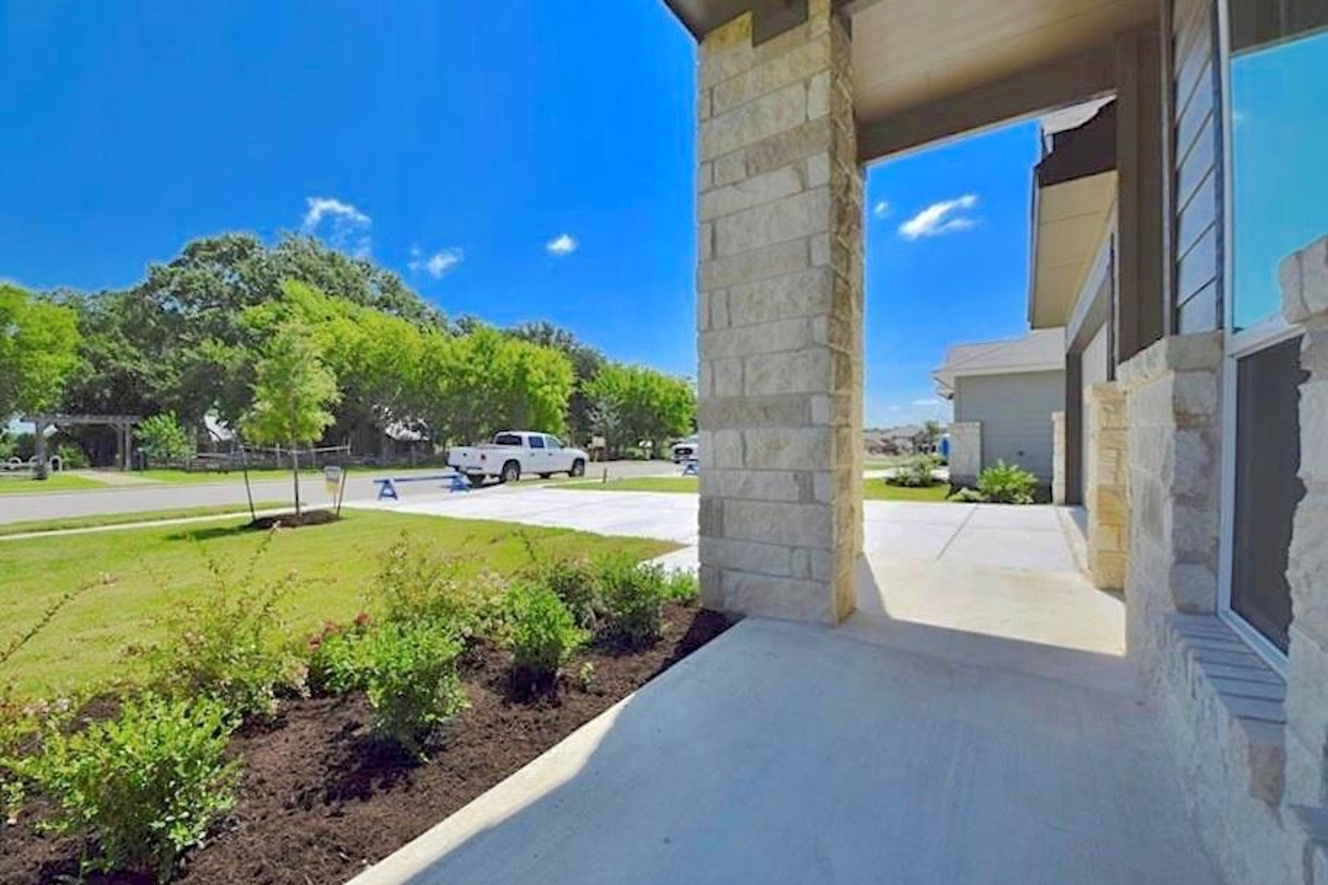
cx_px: 664
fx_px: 443
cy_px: 442
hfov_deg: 112.6
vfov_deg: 90.0
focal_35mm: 12
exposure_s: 1/500
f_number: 11
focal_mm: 8
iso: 200
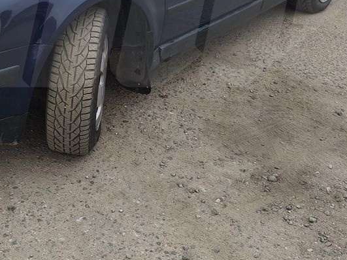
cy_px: 16
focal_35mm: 52
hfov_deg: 35.6
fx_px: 521
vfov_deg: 26.9
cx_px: 68
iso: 80
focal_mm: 6.18
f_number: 1.65
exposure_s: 1/99.9
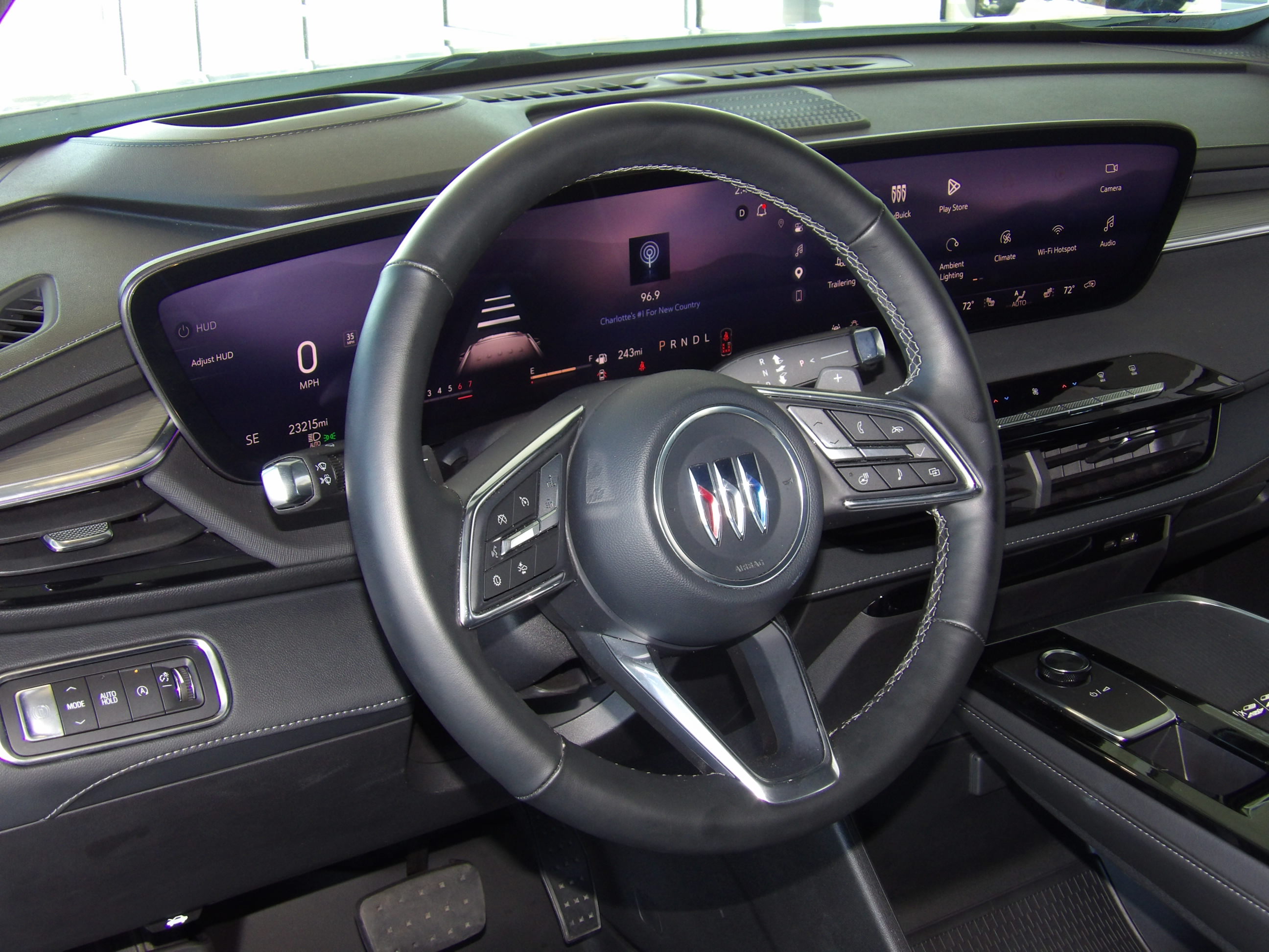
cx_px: 634
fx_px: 1686
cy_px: 476
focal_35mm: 46
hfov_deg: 41.2
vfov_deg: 31.5
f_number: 3.8
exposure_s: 1/31
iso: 200
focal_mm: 8.2
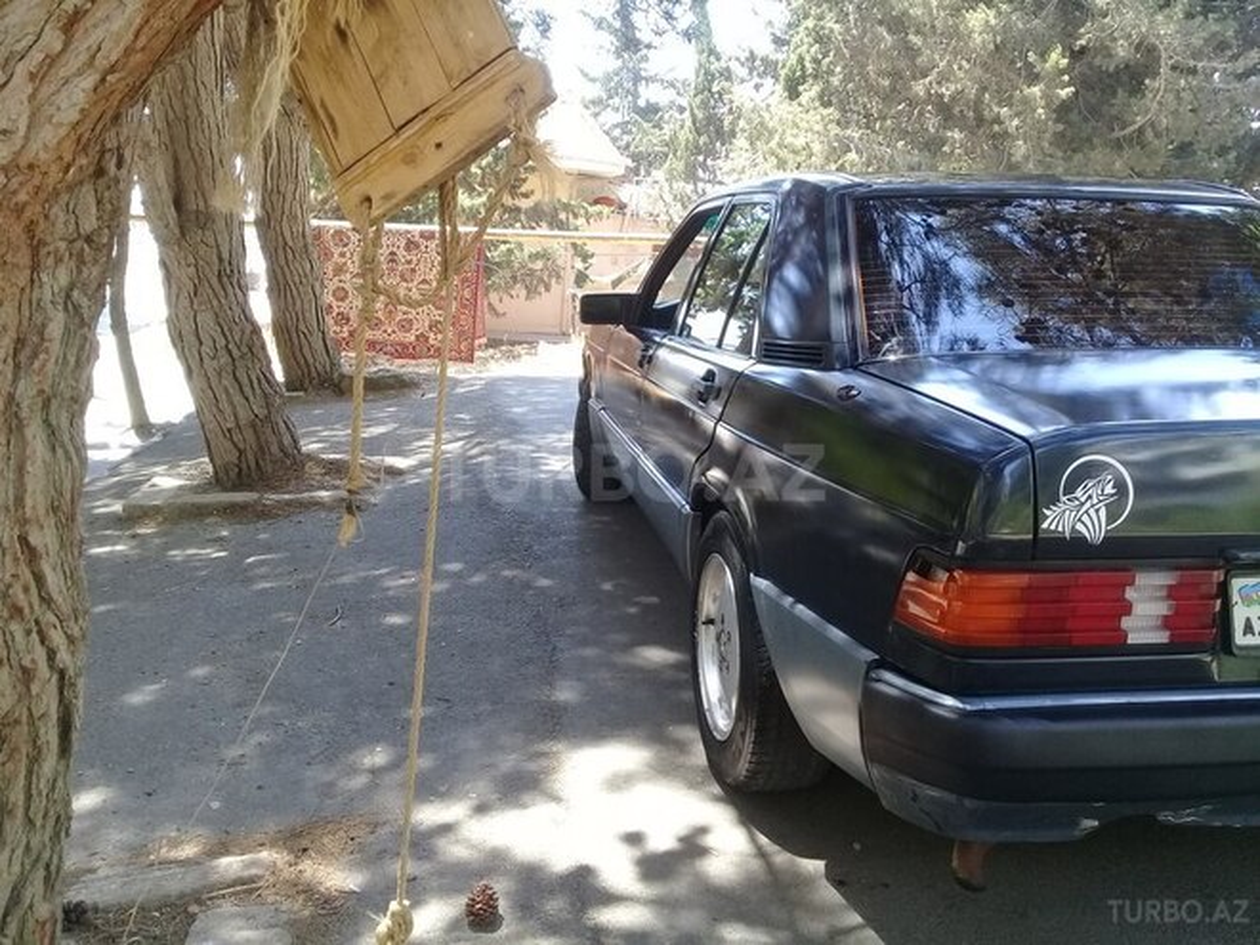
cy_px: 472
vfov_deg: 45.4
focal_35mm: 31
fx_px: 1128
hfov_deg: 58.4
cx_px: 630
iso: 80
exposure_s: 1/120
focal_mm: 3.3
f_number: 2.2
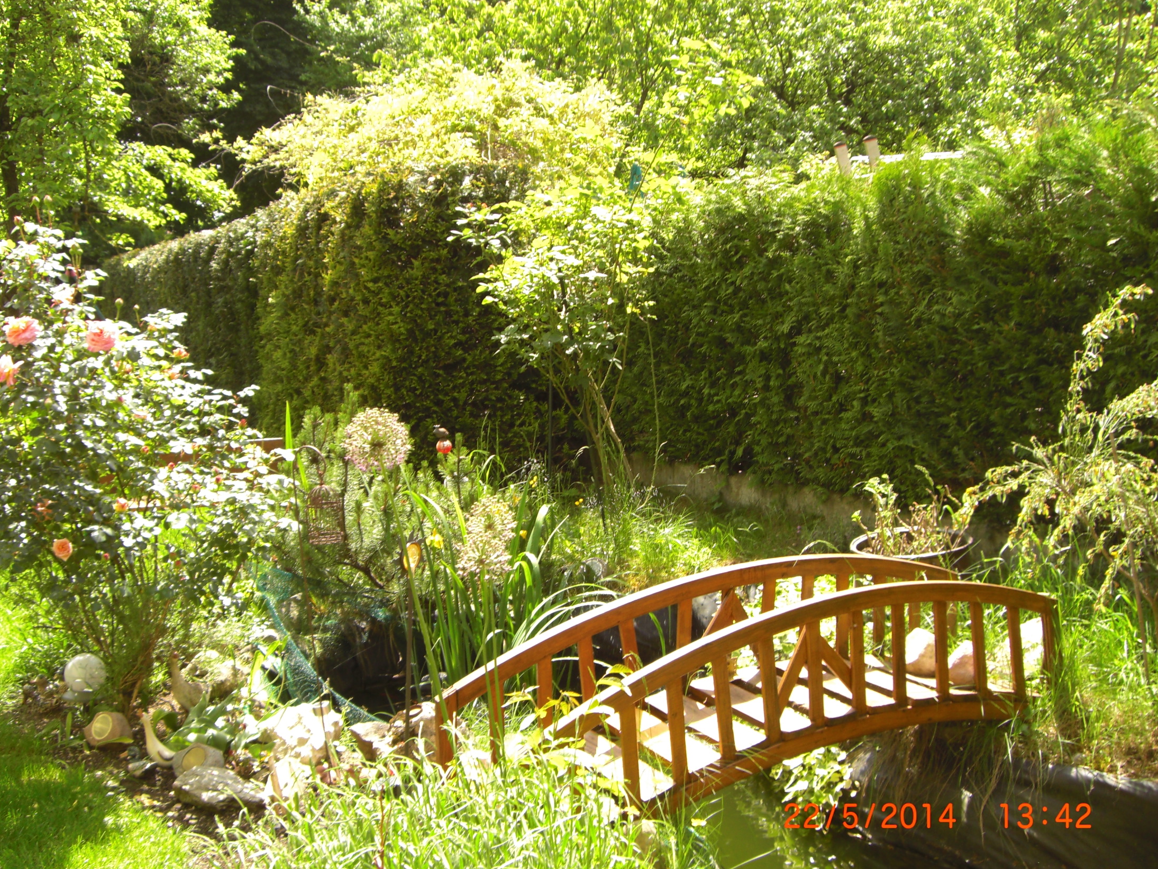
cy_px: 453
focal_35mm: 40
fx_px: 1338
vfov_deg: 36.0
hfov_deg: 46.8
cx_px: 557
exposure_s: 1/200
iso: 64
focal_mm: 6.2
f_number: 2.7
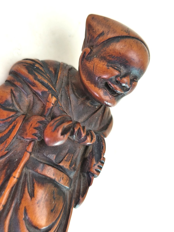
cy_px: 116
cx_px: 87
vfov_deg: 41.2
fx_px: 308
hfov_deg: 31.5
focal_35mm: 46
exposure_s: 1/50
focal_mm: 6.14
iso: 125
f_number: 1.65
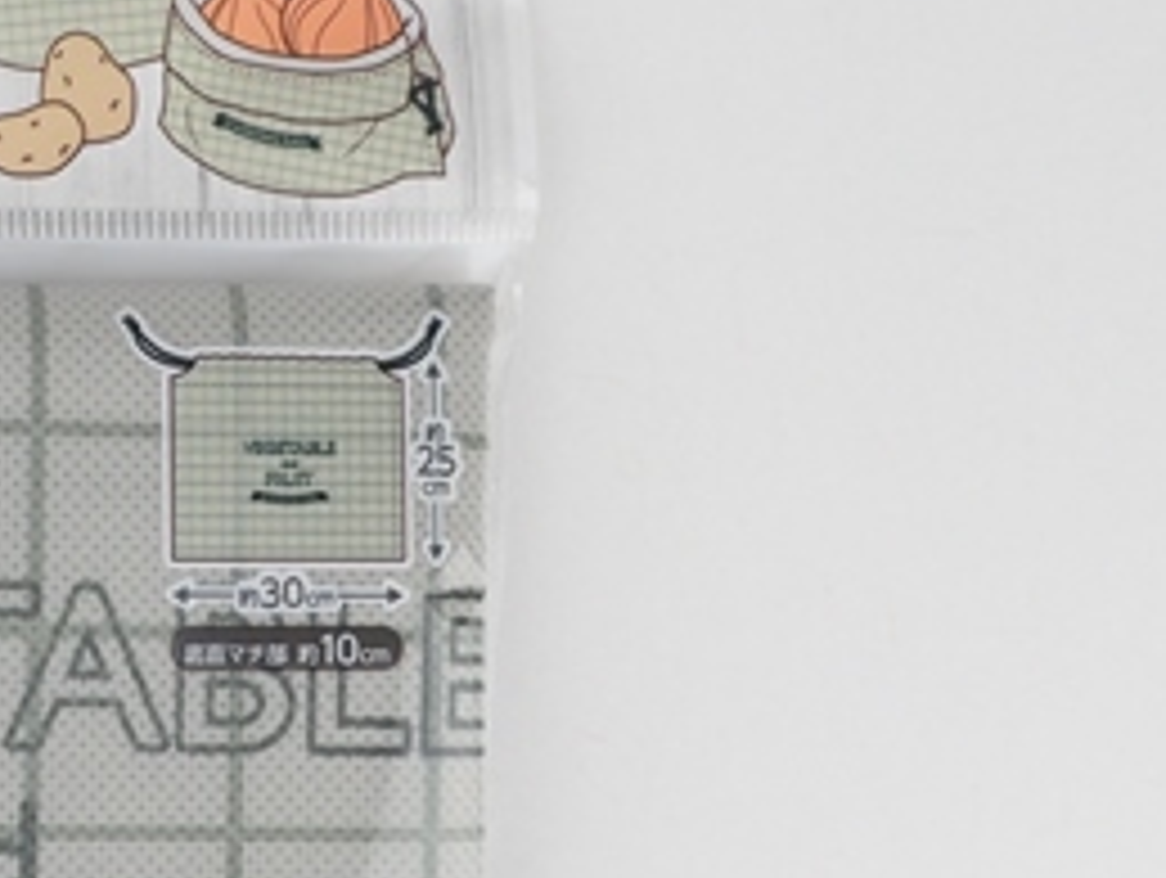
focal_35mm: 74
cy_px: 603
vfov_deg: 19.9
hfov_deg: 24.5
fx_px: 2496
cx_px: -113
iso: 100
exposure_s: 1/8
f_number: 9
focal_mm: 5.5
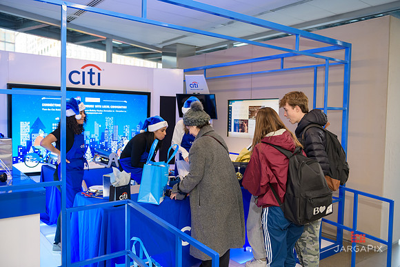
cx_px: 200
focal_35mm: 32
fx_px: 356
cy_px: 134
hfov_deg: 58.7
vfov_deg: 41.1
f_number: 3.2
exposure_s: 1/125
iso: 800
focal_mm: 32
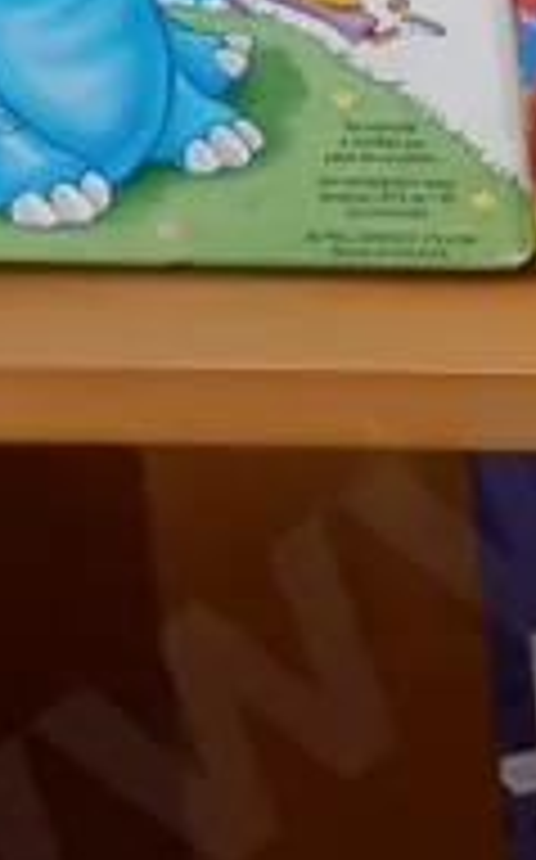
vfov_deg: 12.6
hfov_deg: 7.3
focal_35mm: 159
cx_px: 1635
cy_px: -338
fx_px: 3725
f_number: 4
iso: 1000
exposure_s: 1/60
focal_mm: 14
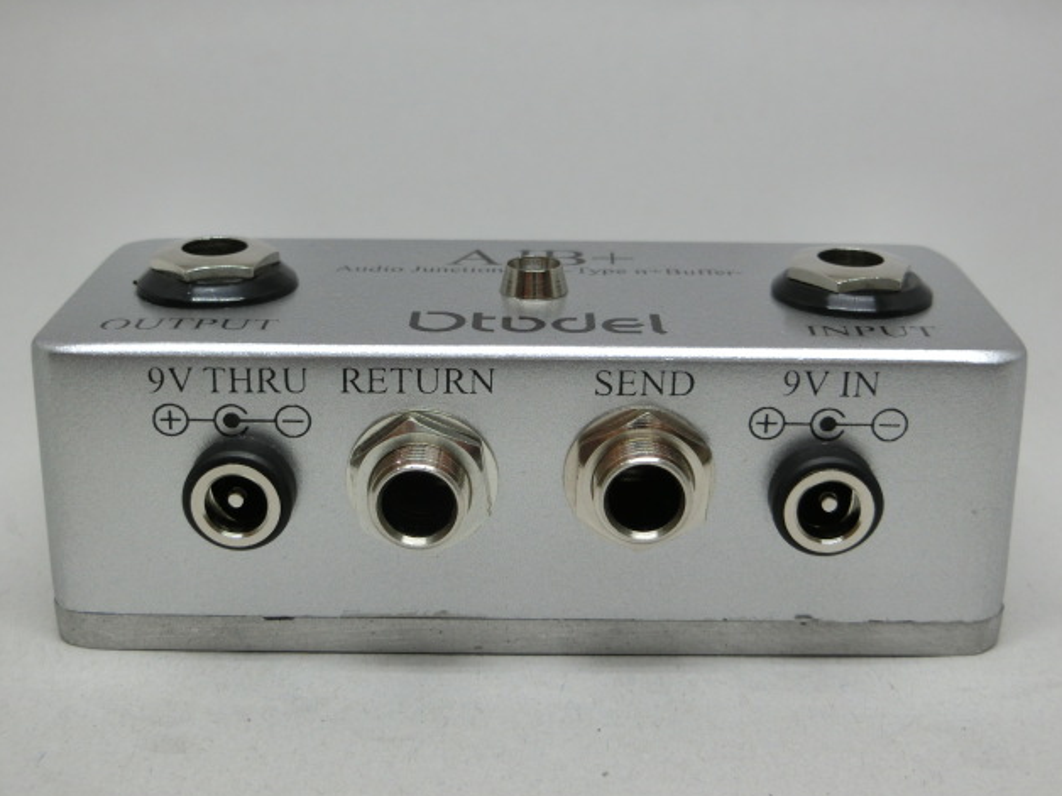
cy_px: 401
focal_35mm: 53
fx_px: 1626
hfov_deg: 36.2
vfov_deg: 27.5
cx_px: 524
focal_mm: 9.3
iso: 160
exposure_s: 1/125
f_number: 4.7
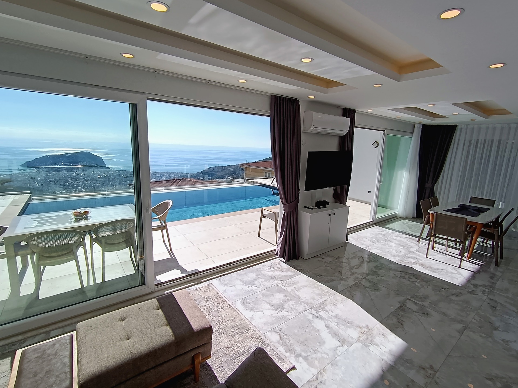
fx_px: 254
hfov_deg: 91.0
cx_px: 259
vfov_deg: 74.7
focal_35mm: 17
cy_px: 194
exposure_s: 1/1250
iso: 104
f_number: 2.2
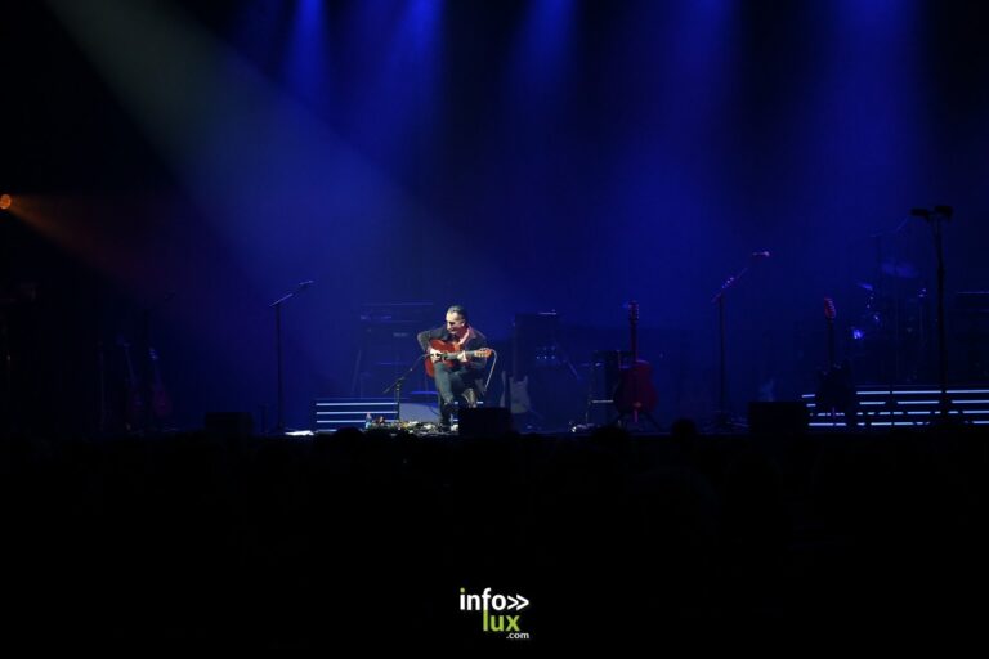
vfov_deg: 19.5
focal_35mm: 70
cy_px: 330
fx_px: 1923
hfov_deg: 28.8
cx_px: 494
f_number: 4
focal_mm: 70
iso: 8000
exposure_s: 1/400
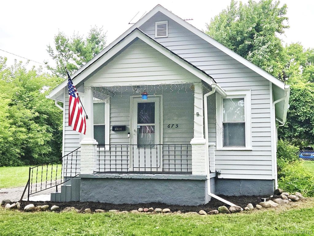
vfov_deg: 58.9
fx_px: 209
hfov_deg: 73.9
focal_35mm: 23
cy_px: 118
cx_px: 157
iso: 25
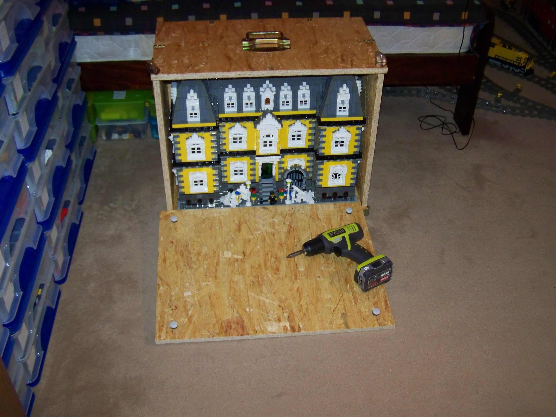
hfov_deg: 49.0
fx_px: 610
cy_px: 208
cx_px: 278
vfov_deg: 37.7
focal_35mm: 38
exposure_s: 1/30
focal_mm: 6.3
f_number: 2.8
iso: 200
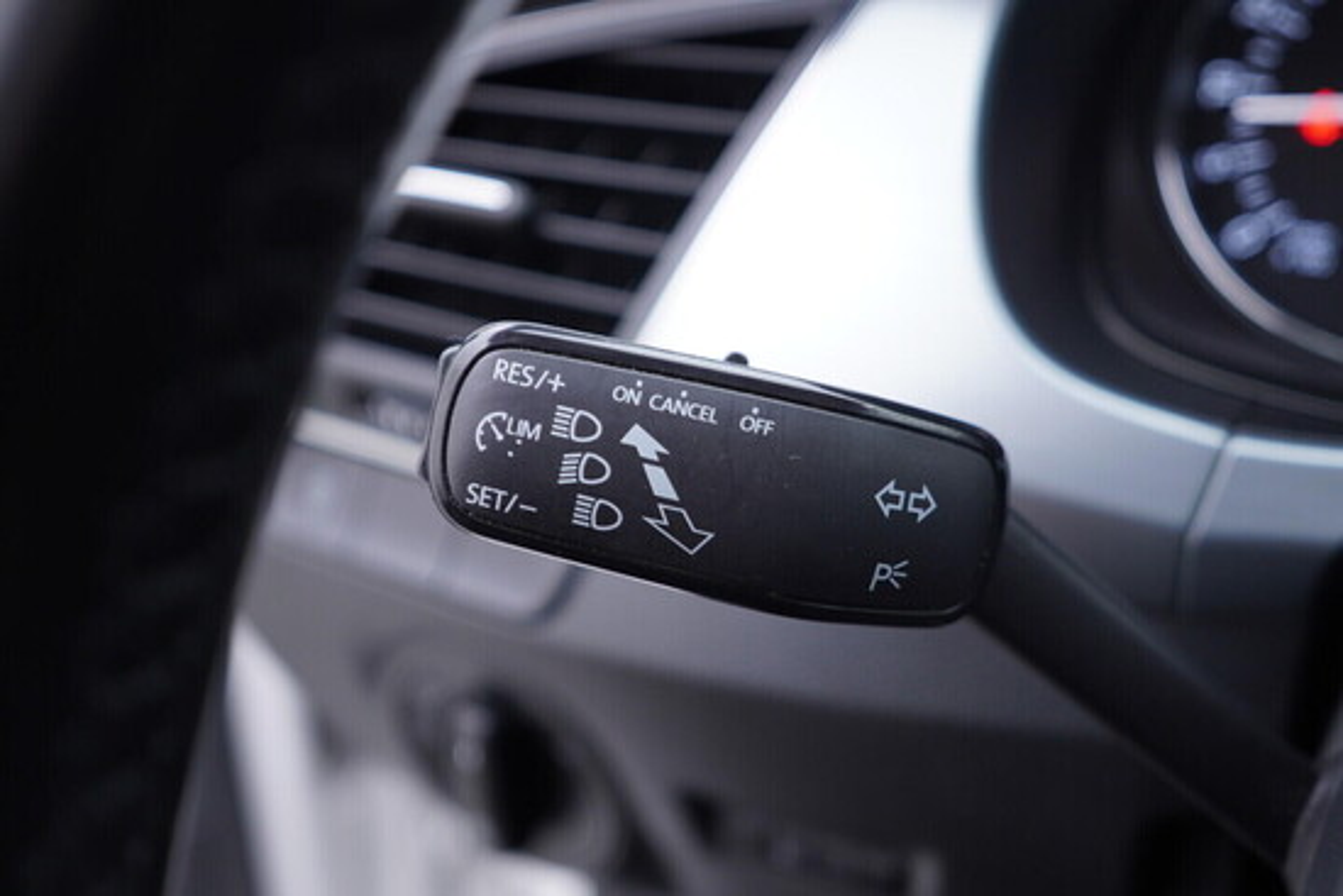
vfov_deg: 36.9
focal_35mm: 36
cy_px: 448
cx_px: 672
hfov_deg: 53.1
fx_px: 1343
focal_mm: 24
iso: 200
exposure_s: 1/40
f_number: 2.8
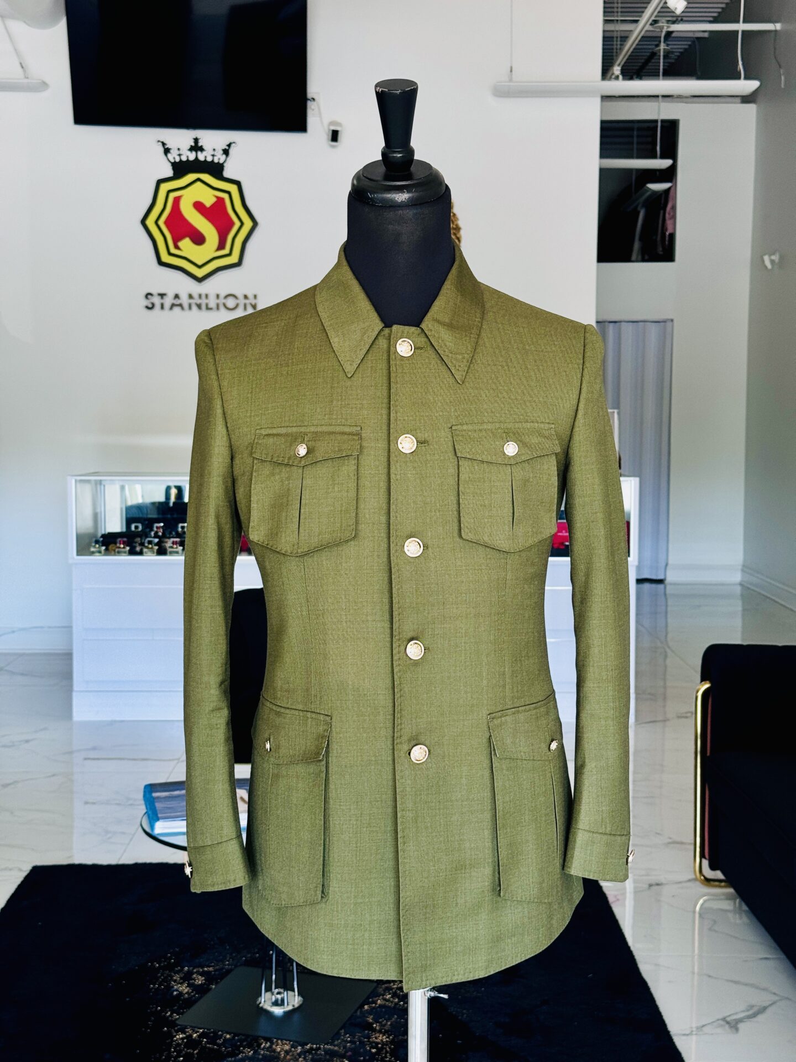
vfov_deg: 39.7
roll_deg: +0.1
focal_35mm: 48
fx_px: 1472
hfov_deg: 30.3
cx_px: 398
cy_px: 531
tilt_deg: -5.0
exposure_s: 1/121
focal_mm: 6.76
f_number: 1.78
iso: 64
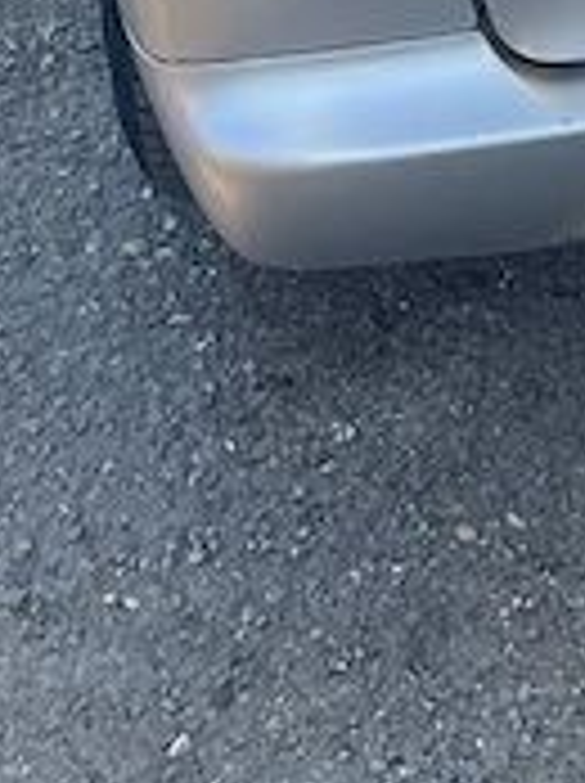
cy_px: -752
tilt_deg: -17.0
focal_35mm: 115
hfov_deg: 11.7
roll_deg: +1.1
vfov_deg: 14.4
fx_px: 2598
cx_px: 1107
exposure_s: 1/452
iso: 32
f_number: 1.6
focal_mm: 5.1
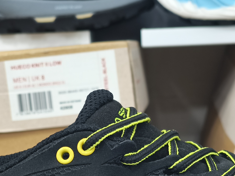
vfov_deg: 9.1
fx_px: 1093
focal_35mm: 161
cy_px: 210
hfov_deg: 12.3
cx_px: 155
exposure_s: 1/100
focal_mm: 8.8
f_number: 2
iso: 250
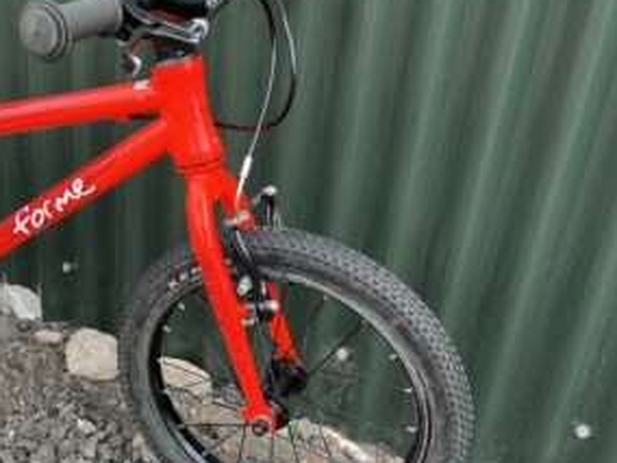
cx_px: 133
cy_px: 222
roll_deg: -1.1
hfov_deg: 41.3
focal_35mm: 44
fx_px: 784
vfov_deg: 32.9
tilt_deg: -28.2
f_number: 1.6
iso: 50
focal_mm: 5.1
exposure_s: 1/333
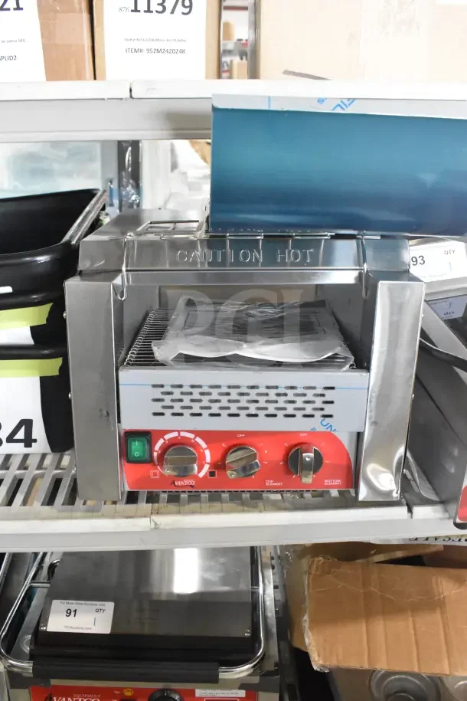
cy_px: 350
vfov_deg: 59.5
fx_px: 613
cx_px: 234
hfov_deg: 41.7
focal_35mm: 32
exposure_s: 1/125
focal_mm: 21
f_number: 6.3
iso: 6400
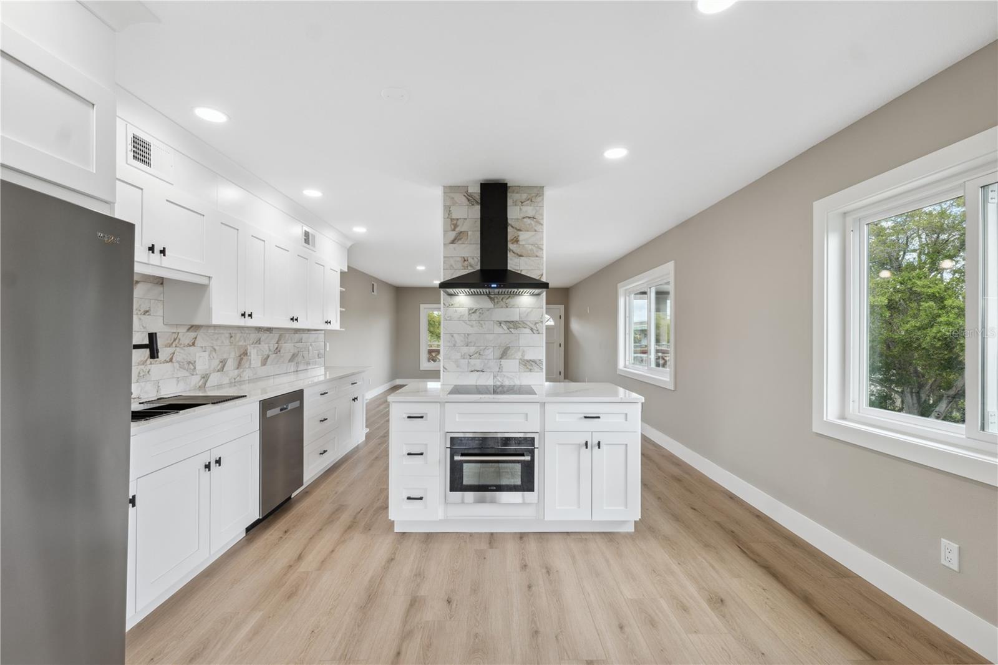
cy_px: 332
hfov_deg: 104.3
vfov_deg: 81.2
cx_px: 499
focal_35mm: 14
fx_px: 388
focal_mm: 14
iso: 400
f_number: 8
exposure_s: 1/40
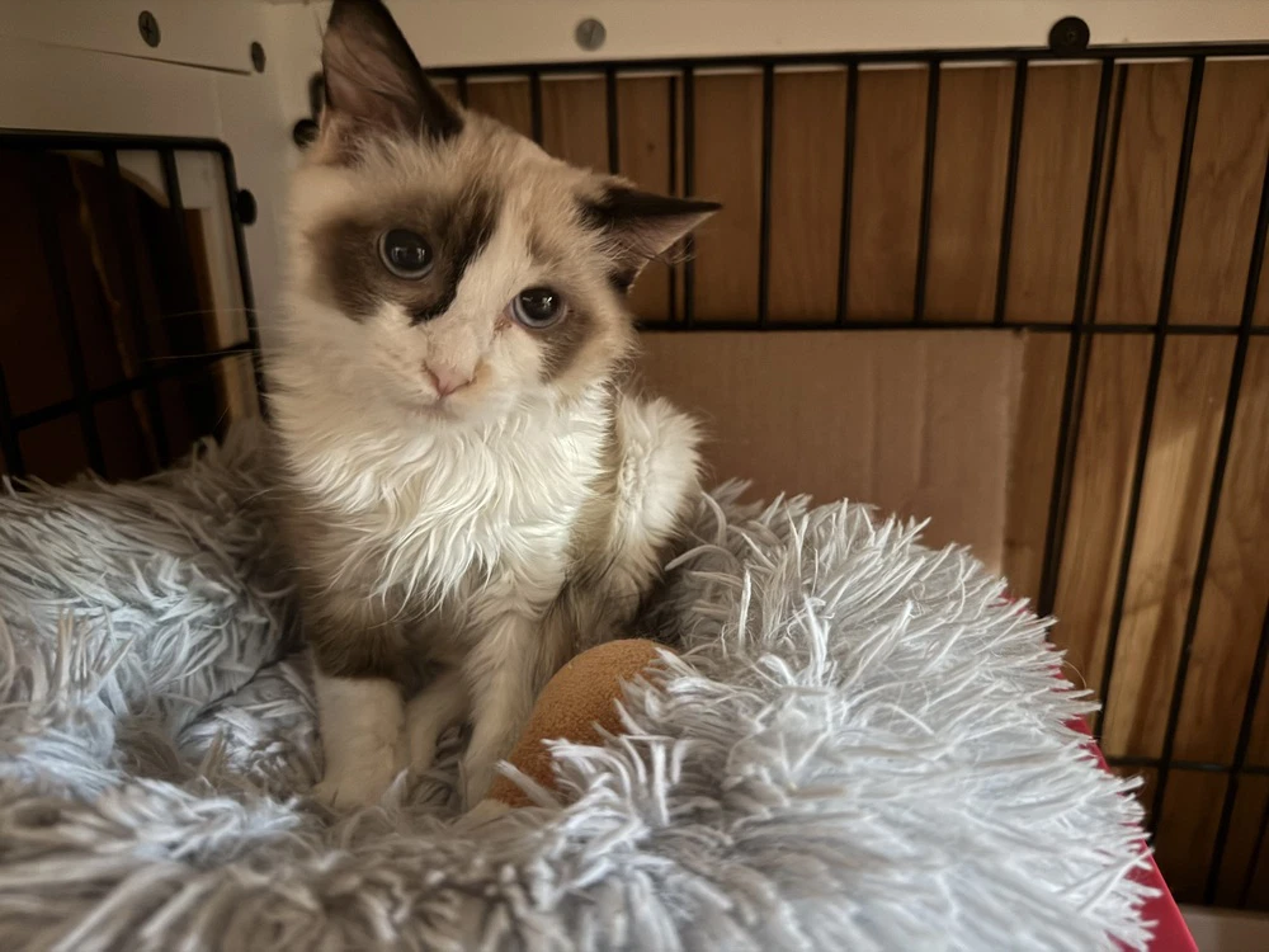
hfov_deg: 71.6
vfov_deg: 56.8
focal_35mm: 24
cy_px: 476
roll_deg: +1.4
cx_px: 634
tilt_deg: -18.0
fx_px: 880
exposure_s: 1/9
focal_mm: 6.76
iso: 1250
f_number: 1.78
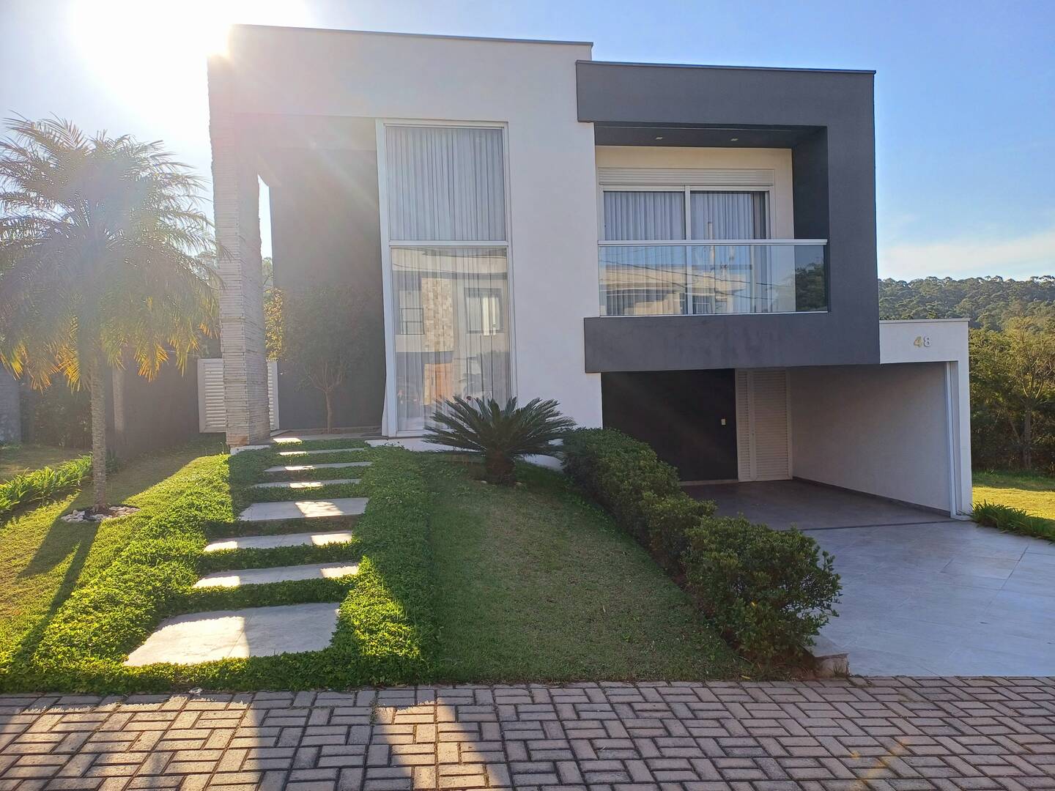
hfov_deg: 69.4
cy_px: 396
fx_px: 762
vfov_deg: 54.9
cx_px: 528
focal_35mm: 25
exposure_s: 1/769
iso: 50
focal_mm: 4.65
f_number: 1.8
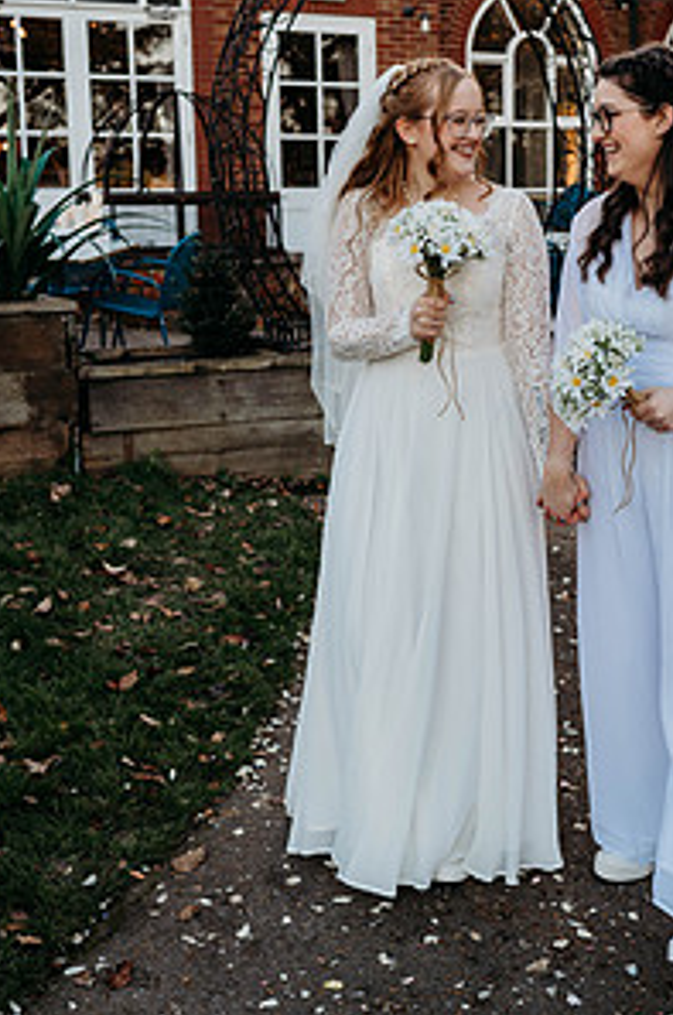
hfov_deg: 25.2
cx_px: 490
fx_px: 1491
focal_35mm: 53
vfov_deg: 37.5
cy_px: 424
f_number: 3.5
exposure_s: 1/400
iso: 100
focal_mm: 35
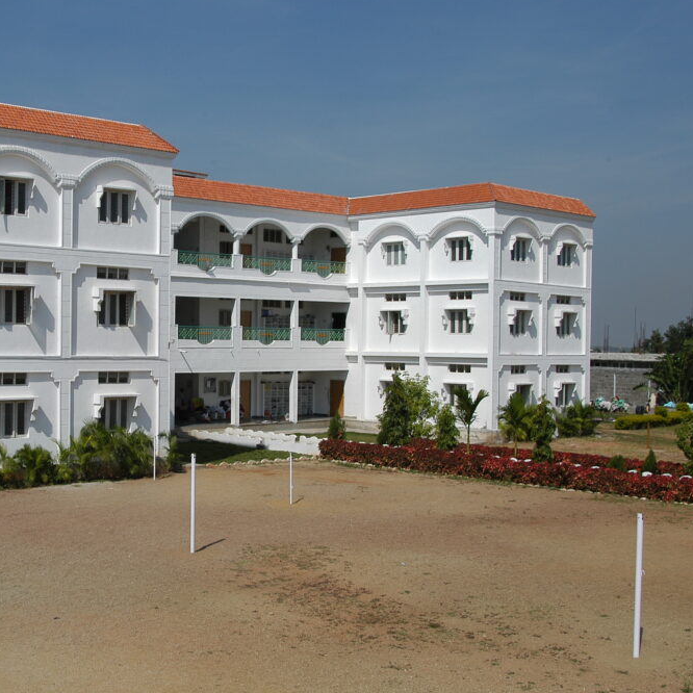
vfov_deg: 36.1
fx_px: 1065
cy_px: 348
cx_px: 163
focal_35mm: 47
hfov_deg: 35.2
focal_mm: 24
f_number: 11
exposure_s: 1/500
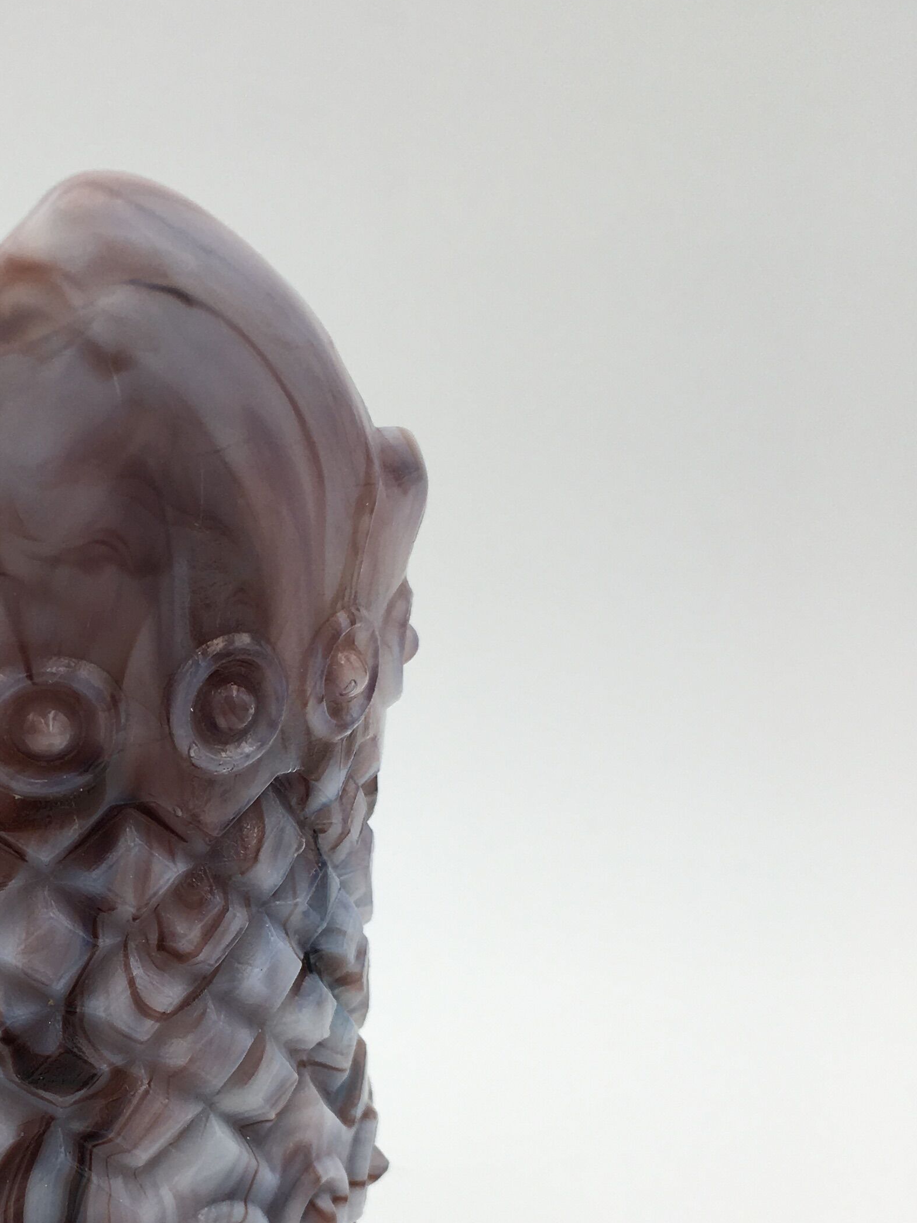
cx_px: 41
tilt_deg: -13.2
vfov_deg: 33.8
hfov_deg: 25.1
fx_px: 1978
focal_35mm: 56
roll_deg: +0.3
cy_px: 873
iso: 25
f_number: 2.2
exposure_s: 1/170
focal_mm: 4.15
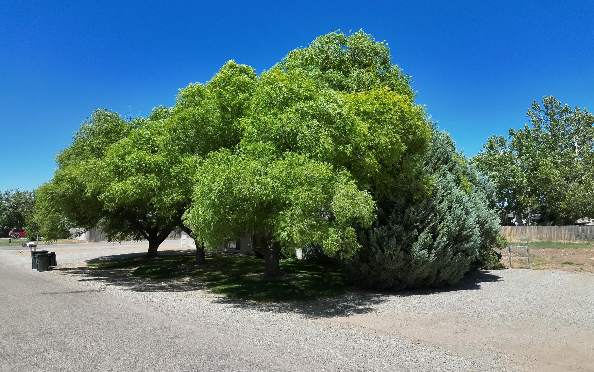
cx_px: 297
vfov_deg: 47.6
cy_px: 183
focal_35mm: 26
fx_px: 421
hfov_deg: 70.4
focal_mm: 6.72
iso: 160
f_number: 1.7
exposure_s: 1/6000
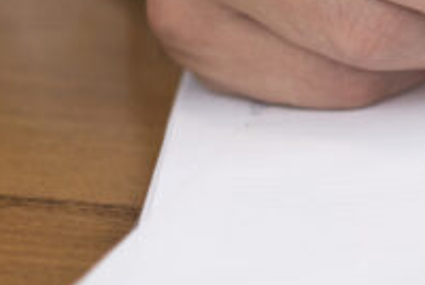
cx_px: 895
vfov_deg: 4.9
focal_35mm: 281
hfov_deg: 7.0
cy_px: 50
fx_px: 3322
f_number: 2
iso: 250
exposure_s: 1/250
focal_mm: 55
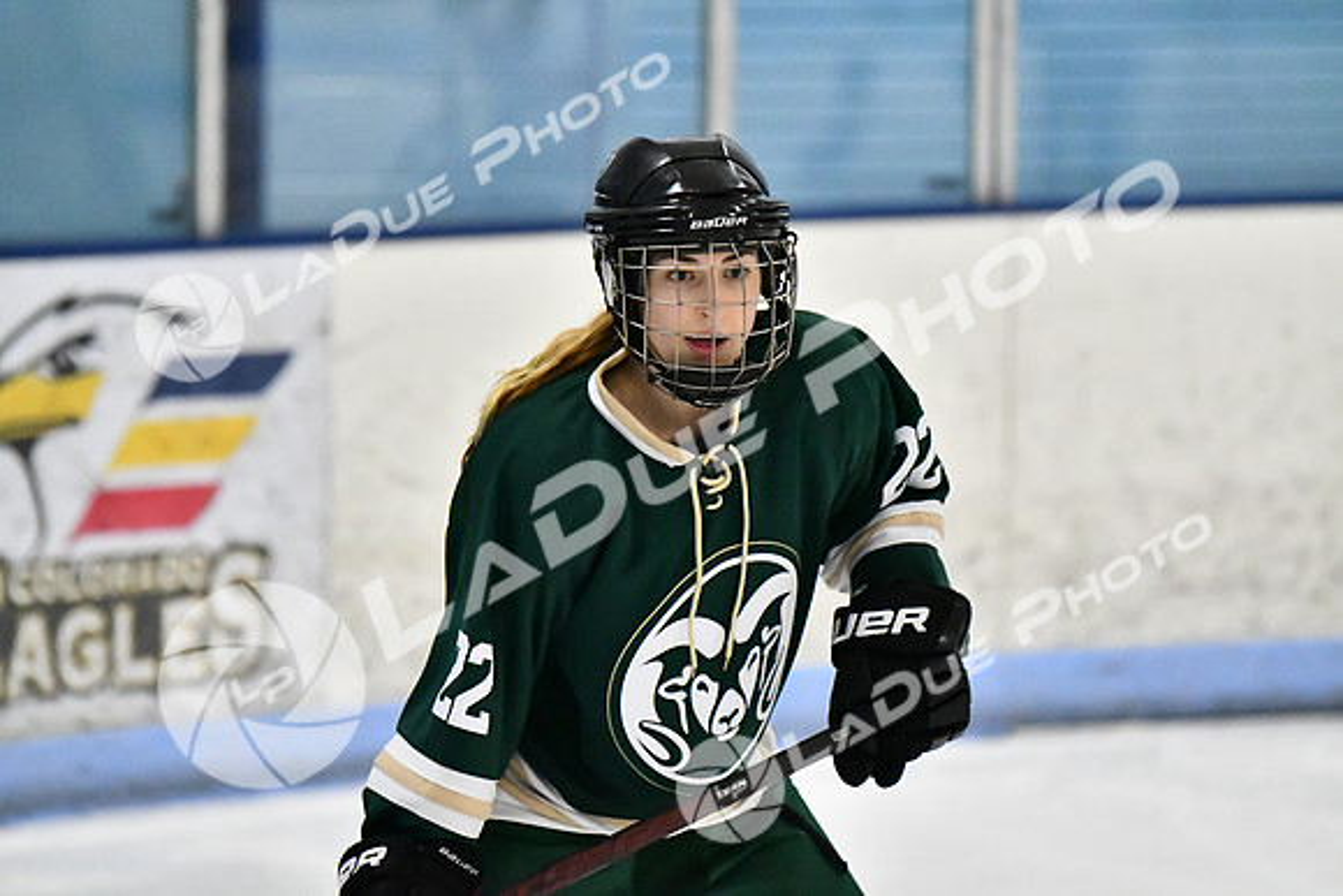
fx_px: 6996
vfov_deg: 7.3
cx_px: 672
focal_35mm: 188
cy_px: 448
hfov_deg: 11.0
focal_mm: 125
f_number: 2.8
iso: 8000
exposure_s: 1/1250
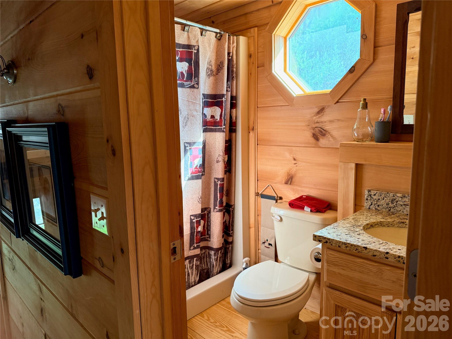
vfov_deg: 56.8
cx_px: 226
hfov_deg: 71.6
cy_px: 170
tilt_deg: -8.4
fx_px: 313
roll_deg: +1.3
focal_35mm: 24
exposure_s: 1/60
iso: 200
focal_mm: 6.76
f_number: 1.78
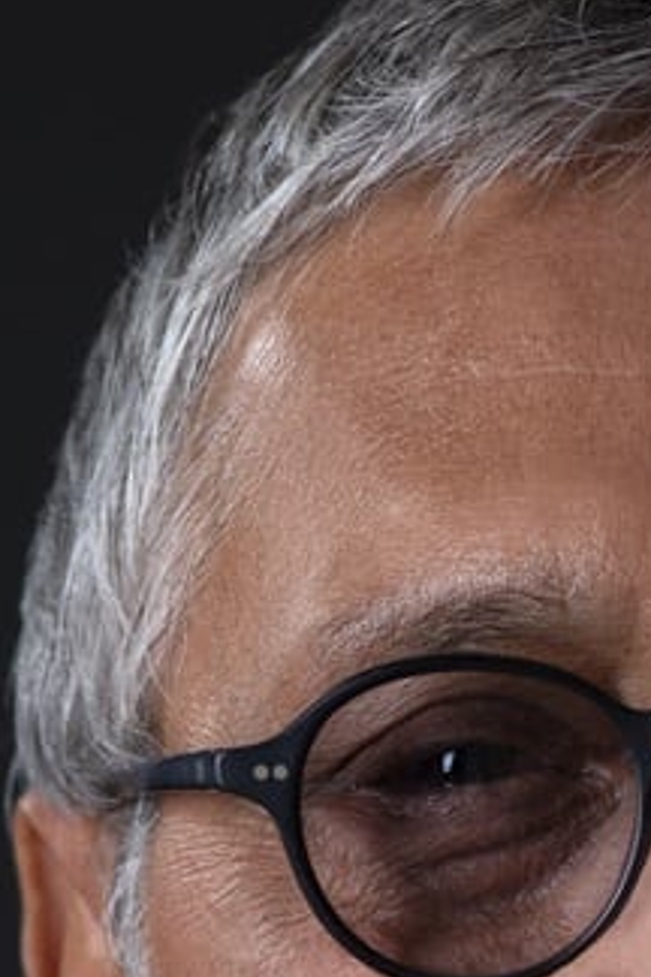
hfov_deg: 2.8
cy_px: 1034
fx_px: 13372
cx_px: 680
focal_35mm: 493
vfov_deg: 4.2
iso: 100
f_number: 4
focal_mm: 105
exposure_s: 1/125
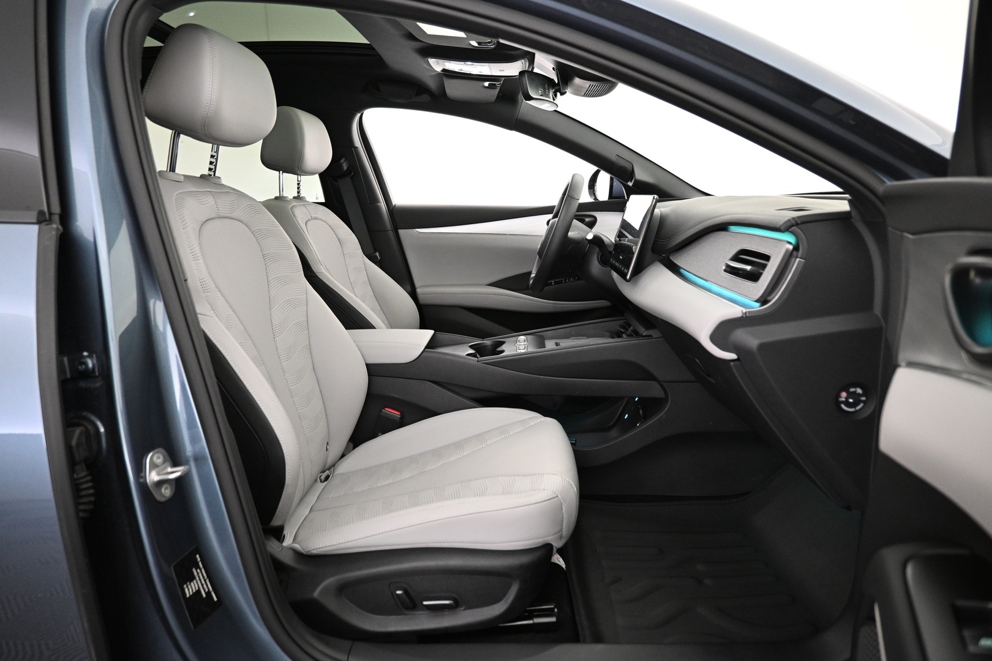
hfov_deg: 73.7
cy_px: 330
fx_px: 661
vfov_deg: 53.1
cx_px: 496
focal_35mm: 24
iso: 1600
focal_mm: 16
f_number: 3.5
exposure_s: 1/25
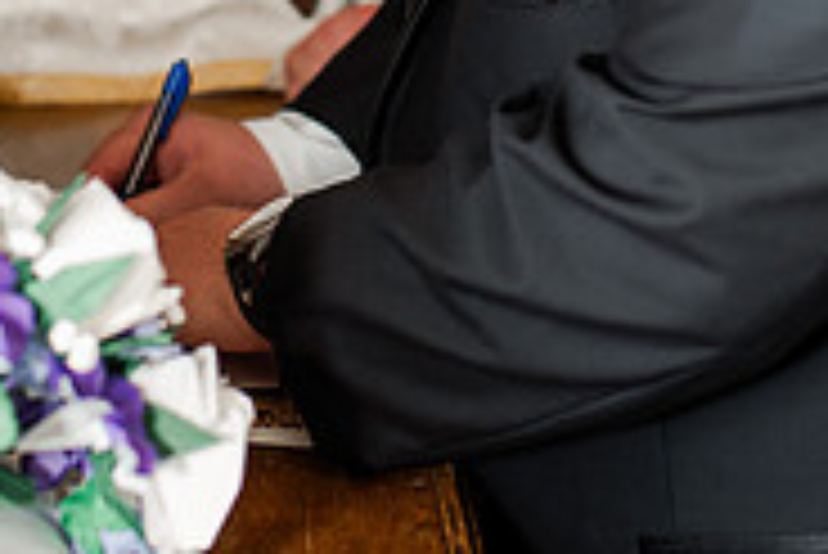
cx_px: 441
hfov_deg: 16.8
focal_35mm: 122
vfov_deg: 11.0
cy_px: -189
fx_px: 2808
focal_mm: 50
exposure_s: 1/160
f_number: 2.8
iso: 400
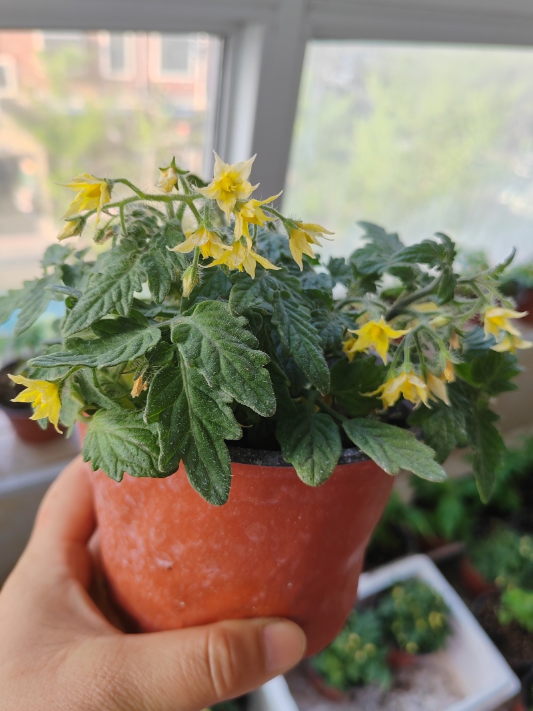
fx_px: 554
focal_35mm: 27
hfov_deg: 51.3
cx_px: 266
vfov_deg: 65.3
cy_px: 356
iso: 64
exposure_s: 1/100
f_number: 1.9
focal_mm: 5.52
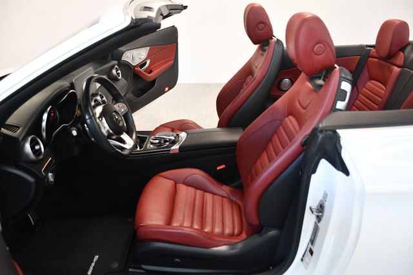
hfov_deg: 62.0
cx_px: 206
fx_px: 344
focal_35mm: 30
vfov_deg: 43.6
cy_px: 138
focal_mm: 20
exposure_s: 1/125
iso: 2800
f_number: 3.5
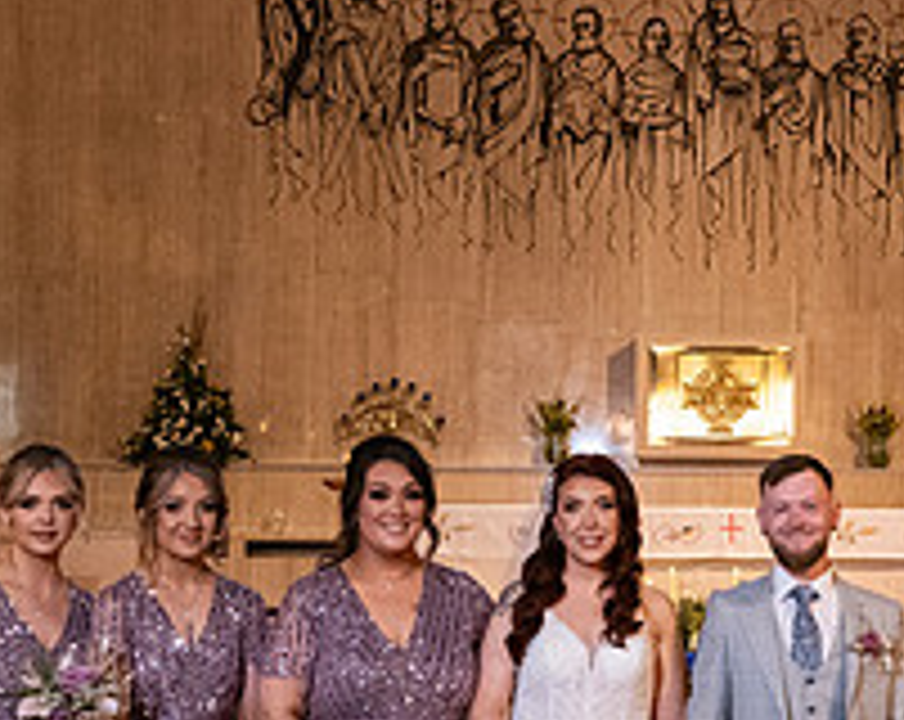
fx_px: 2029
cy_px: 479
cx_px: 810
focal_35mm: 76
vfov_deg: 20.0
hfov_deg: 24.4
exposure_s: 1/160
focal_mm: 28
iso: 2000
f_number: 5
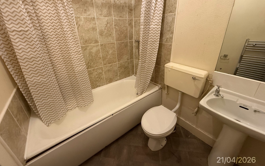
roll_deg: +1.8
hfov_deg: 101.5
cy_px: 74
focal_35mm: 15
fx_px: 108
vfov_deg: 74.5
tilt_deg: -22.1
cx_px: 134
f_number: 2.2
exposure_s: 1/50
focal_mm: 2.22
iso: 500
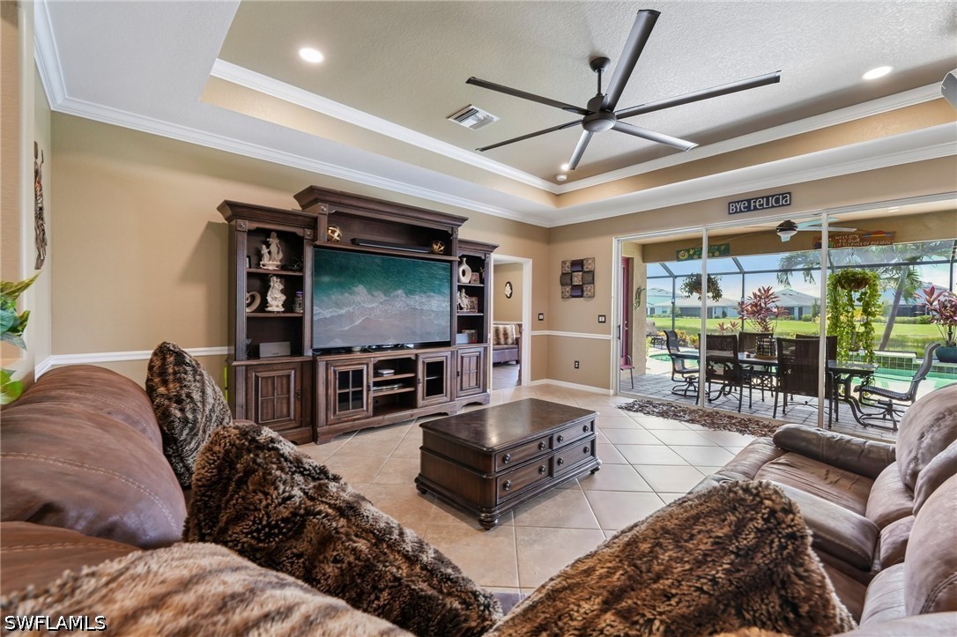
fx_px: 372
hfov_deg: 104.3
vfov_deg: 81.2
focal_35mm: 14
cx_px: 478
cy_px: 318
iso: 400
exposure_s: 1/6
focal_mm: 14
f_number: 8
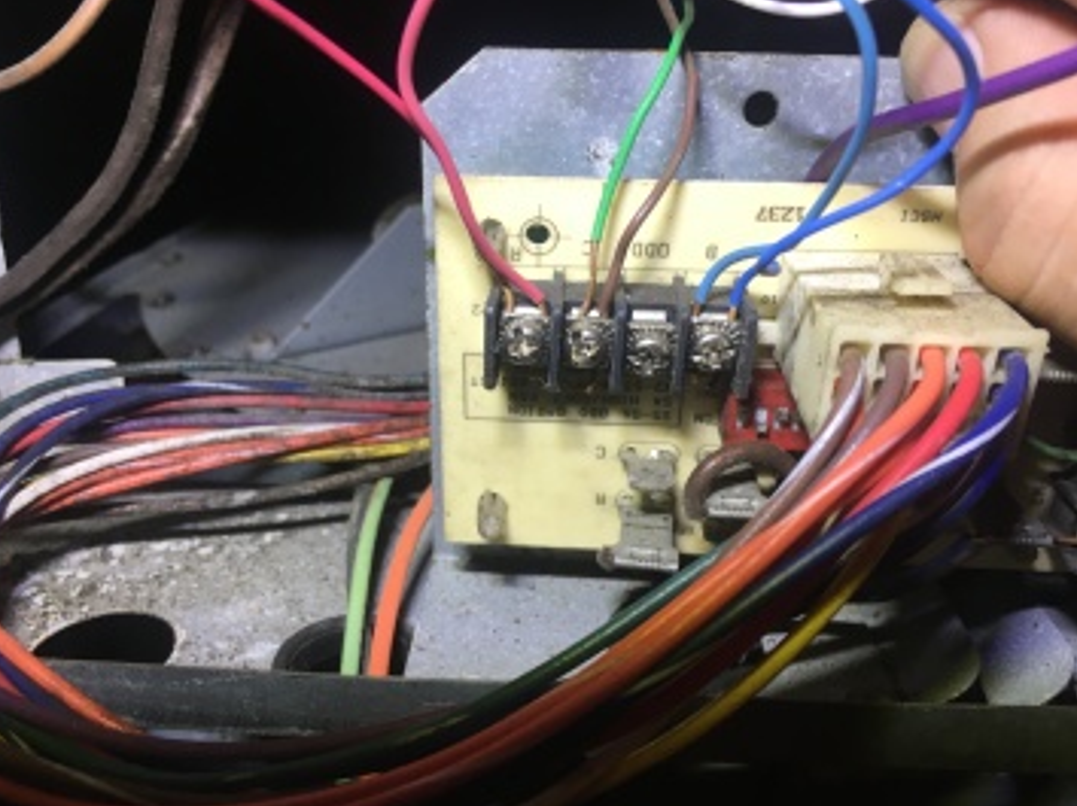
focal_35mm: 30
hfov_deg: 60.0
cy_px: 398
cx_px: 526
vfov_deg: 46.7
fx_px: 933
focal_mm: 4.15
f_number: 2.2
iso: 32
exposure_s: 1/30
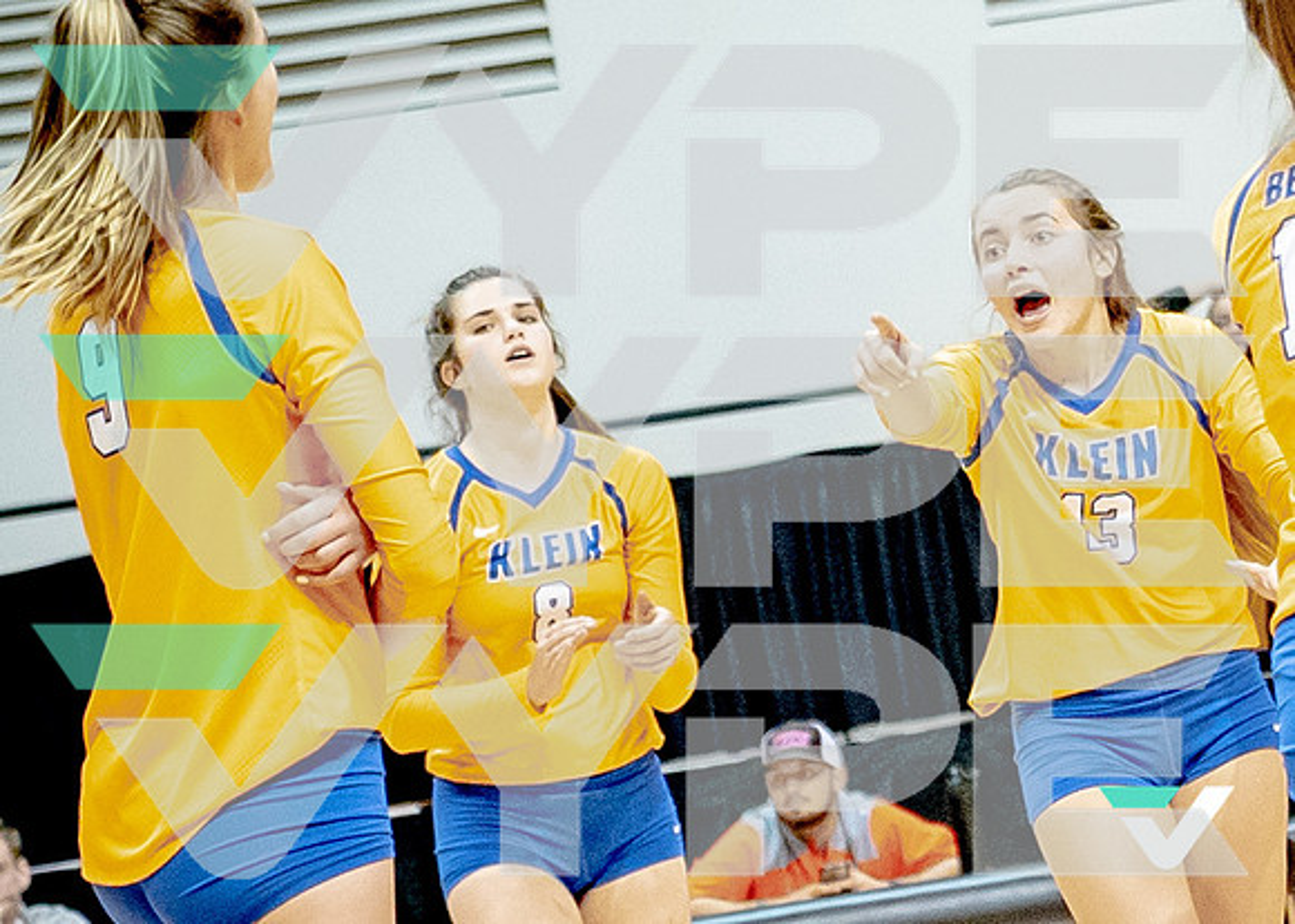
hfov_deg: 8.6
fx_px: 8537
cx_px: 1611
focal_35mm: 232
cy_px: 336
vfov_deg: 6.2
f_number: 2.8
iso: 4000
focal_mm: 55
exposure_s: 1/1500
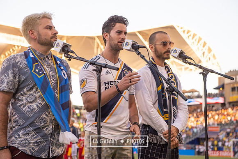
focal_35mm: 70
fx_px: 463
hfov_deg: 28.8
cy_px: 80
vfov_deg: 19.5
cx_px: 119
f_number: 4.5
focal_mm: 70
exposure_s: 1/500
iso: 160
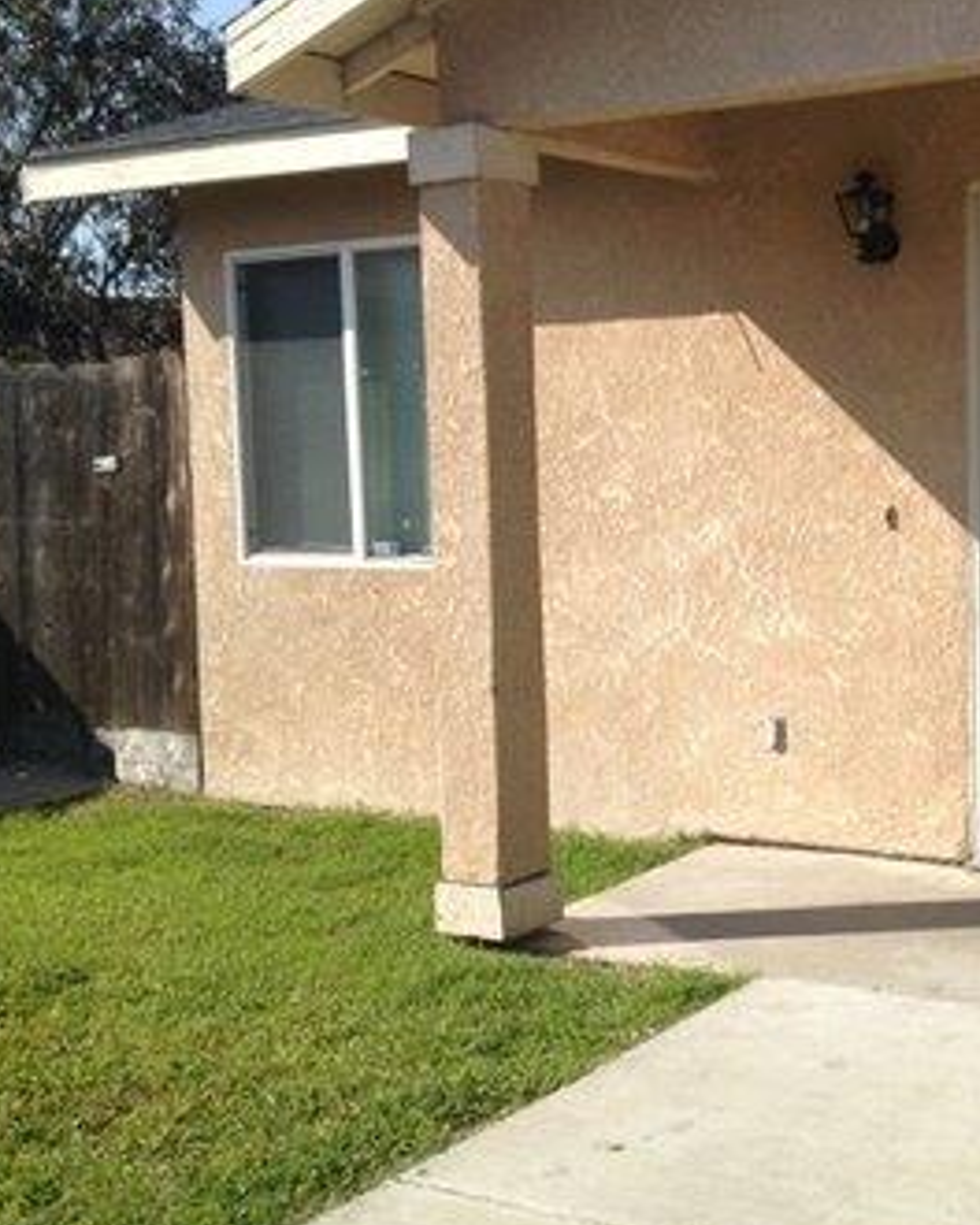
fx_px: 1922
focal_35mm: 53
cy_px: 568
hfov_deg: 27.8
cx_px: 843
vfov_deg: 35.3
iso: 50
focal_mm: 4.28
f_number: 2.4
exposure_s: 1/1416
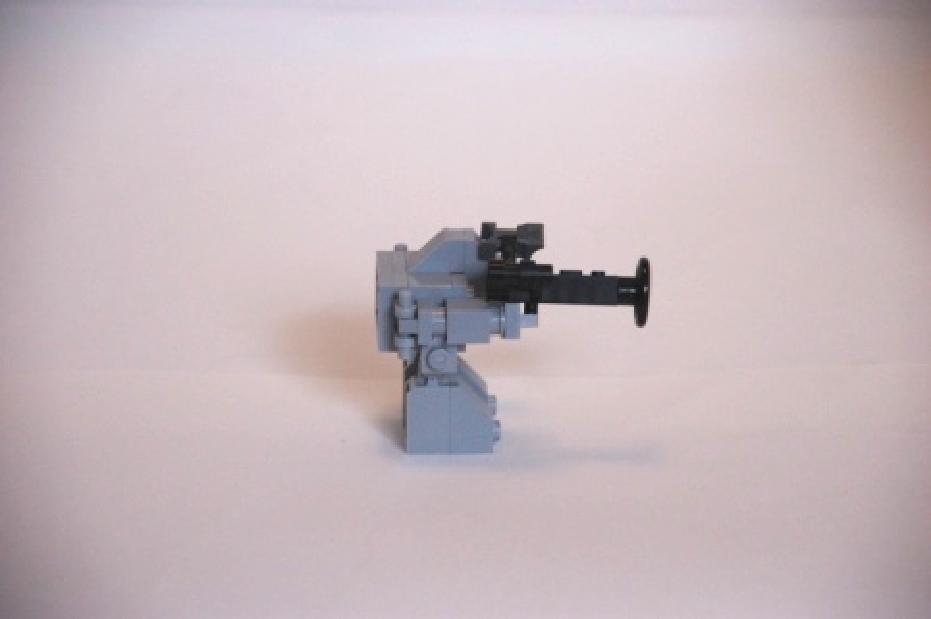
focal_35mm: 202
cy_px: 310
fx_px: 5233
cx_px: 466
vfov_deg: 6.8
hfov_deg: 10.2
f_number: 5.6
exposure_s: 1/125
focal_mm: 135
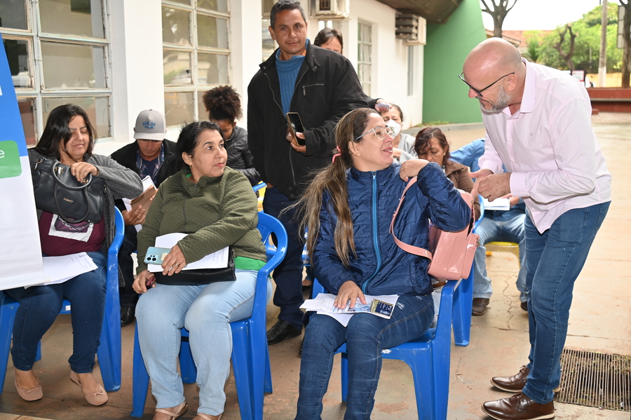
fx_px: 771
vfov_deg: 30.5
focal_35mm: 44
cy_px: 210
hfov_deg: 44.5
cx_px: 316
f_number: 4.5
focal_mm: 44
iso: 200
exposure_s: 1/80
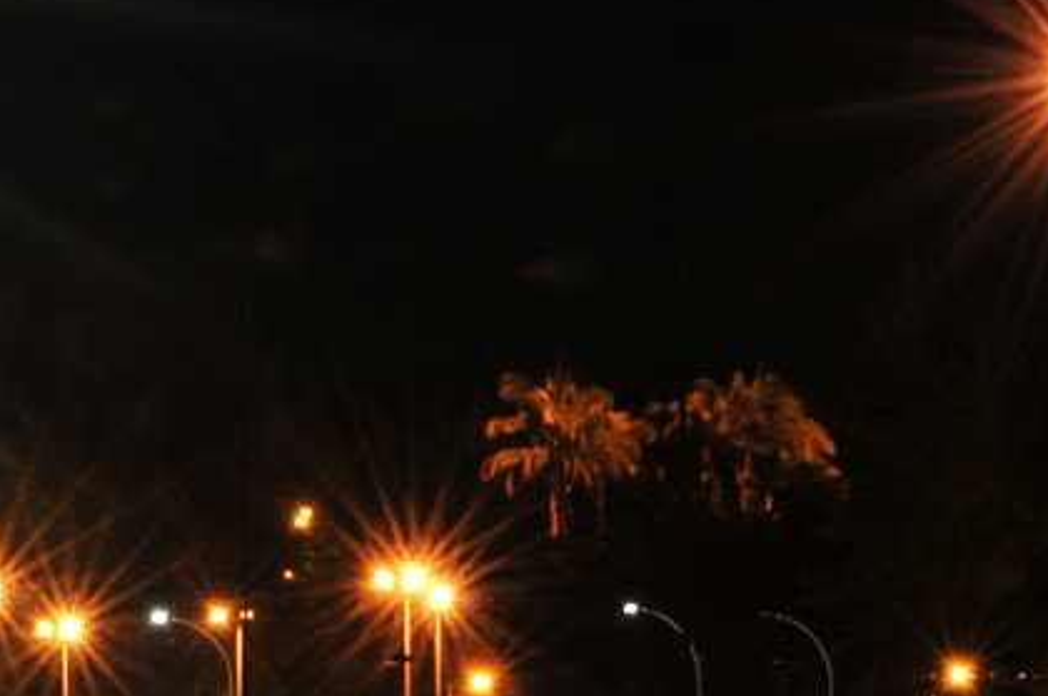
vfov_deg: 3.4
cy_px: 390
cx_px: -324
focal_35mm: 400
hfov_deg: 5.1
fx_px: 11631
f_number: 32
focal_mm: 70
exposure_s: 30
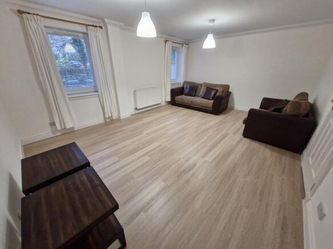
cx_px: 166
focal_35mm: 13
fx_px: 125
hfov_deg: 106.2
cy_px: 124
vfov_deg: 89.9
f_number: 2.2
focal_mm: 1.74
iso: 320
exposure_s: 1/33
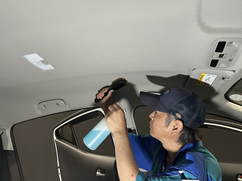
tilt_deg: +21.2
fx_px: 182
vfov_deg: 53.1
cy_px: 90
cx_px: 121
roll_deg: +0.5
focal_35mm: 26
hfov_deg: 67.3
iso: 400
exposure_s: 1/60
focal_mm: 5.1
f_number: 1.6
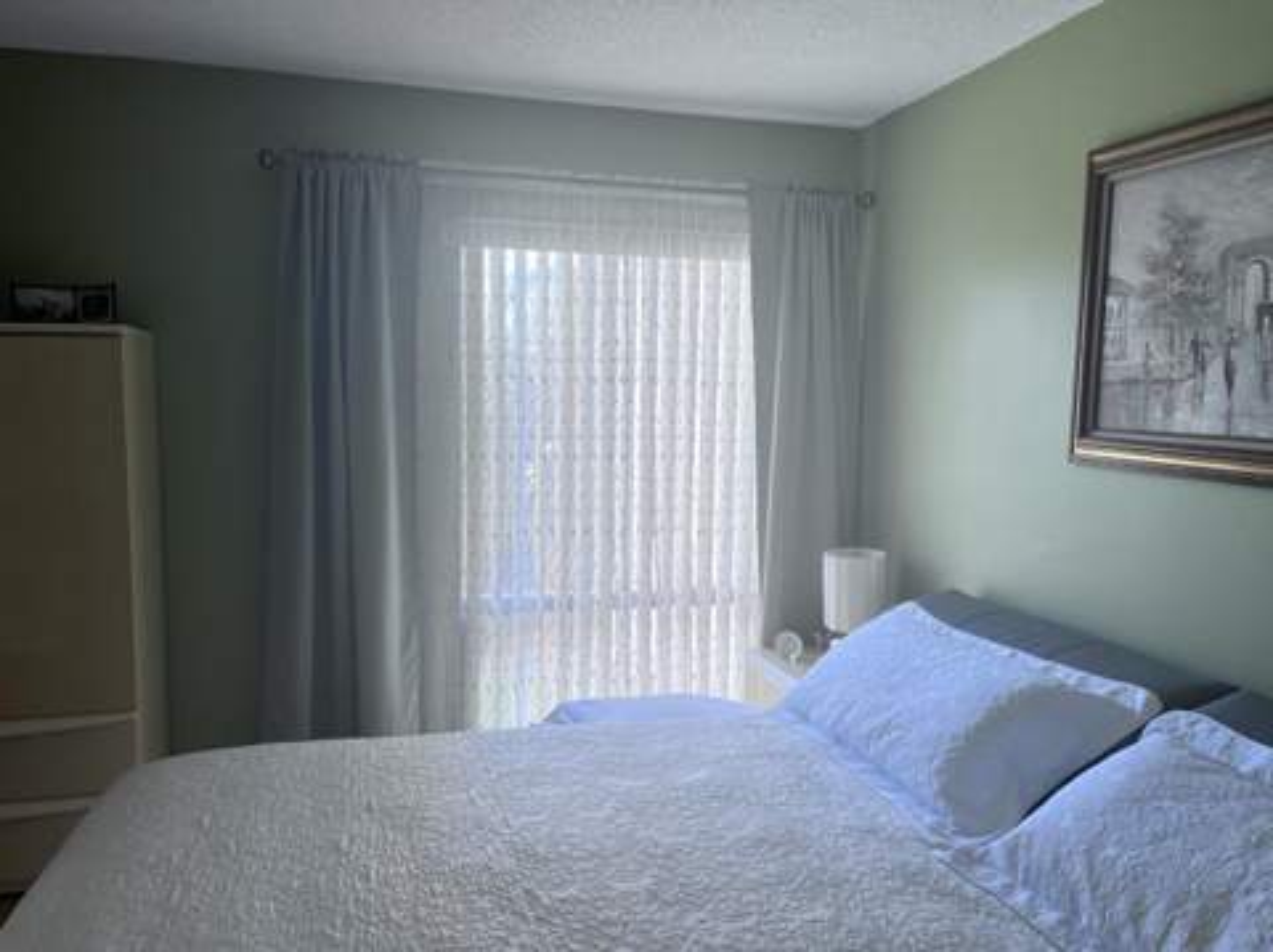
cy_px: 476
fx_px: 955
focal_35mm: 26
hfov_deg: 67.4
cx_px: 636
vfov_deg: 53.0
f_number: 1.6
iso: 32
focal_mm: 5.1
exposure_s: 1/126
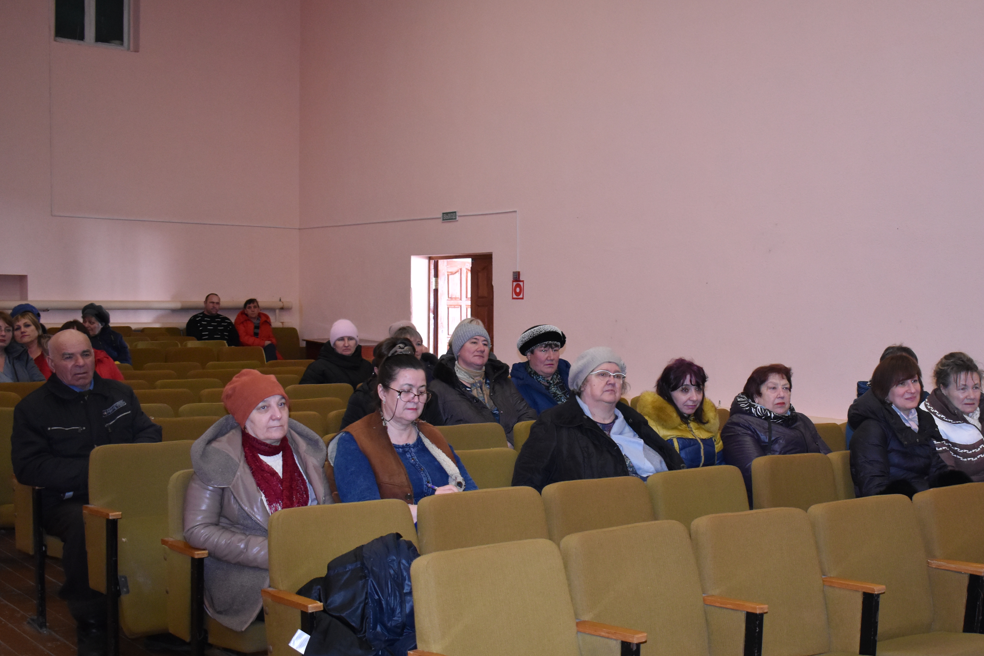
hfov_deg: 41.5
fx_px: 1285
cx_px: 639
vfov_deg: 28.6
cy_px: 379
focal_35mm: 47
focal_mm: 24
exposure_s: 1/60
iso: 1600
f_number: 3.8
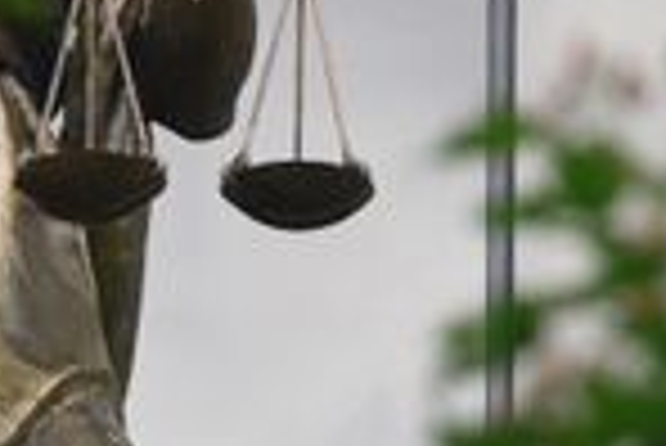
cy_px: 297
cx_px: -194
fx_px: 17425
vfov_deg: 1.5
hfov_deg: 2.2
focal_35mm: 941
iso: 400
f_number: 7.1
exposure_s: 1/320
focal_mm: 200
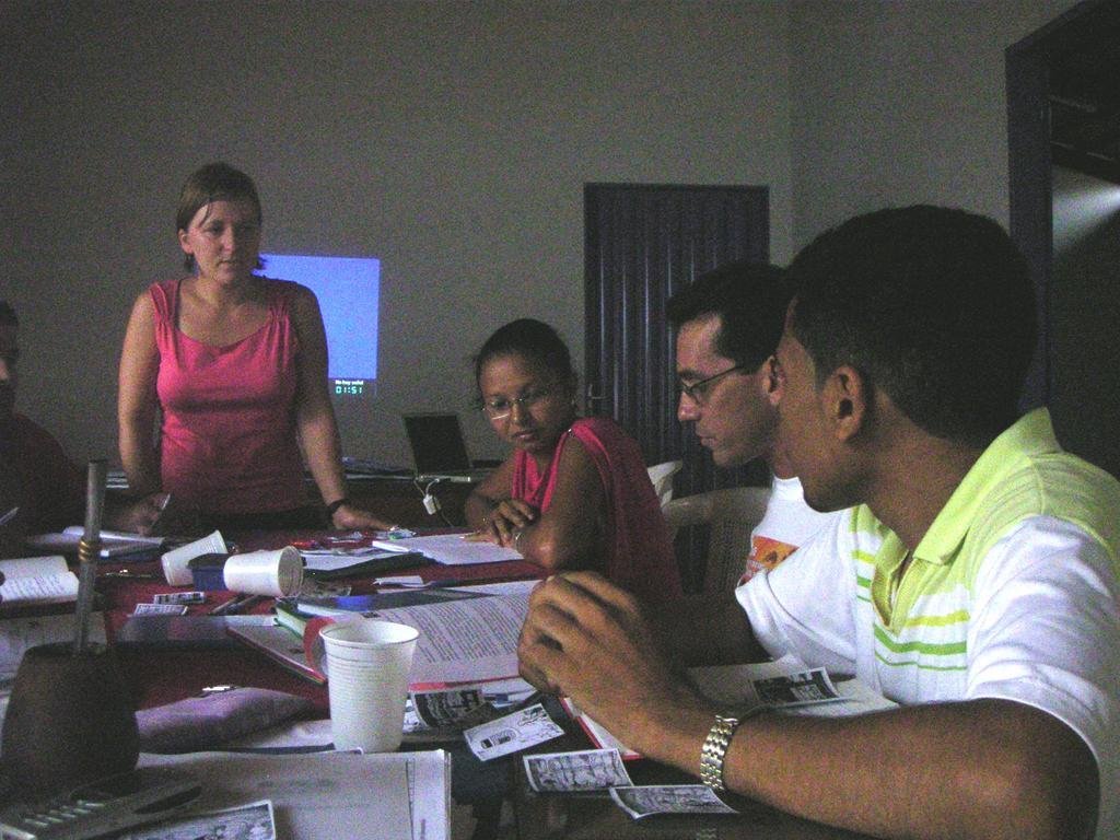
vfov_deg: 38.7
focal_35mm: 37
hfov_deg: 50.1
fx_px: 1197
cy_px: 420
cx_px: 560
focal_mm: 5.7
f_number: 2.8
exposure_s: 1/180
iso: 400
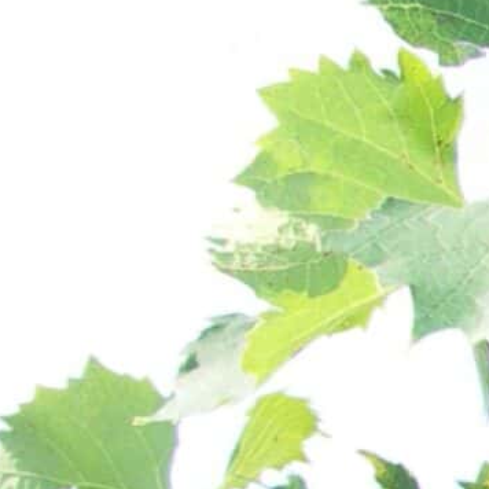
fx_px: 2845
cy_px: 1043
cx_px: 1728
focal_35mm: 178
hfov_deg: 7.7
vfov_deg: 9.1
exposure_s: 1/200
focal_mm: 7.2
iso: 100
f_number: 4.5
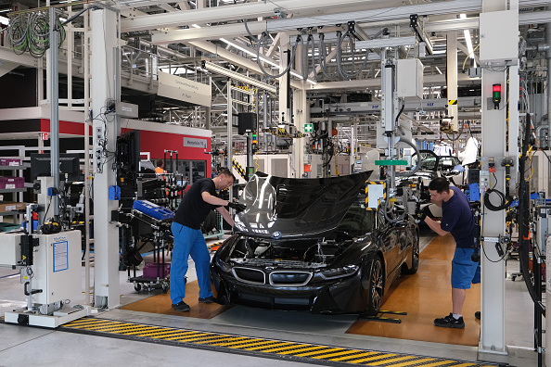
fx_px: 551
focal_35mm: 36
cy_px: 184
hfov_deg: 53.1
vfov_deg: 36.9
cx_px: 276
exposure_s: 1/125
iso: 1600
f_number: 5.6
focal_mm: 24
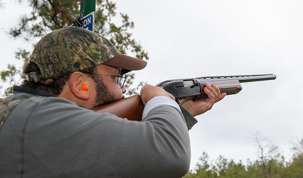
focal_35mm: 64
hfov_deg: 32.0
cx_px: 209
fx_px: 523
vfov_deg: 19.3
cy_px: 82
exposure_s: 1/250
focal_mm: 45
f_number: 6.3
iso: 320
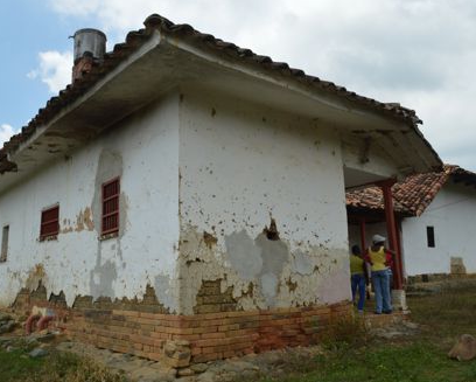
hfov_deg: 57.0
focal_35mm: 31
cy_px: 192
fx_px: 437
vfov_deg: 47.2
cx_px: 209
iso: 100
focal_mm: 18
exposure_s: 1/250
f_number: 8
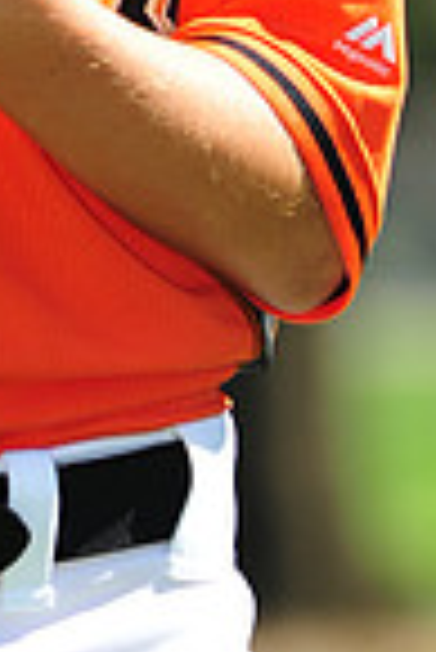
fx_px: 14498
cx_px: -99
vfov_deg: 2.6
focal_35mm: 800
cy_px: -346
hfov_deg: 1.7
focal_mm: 200
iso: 200
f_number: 4.5
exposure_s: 1/800
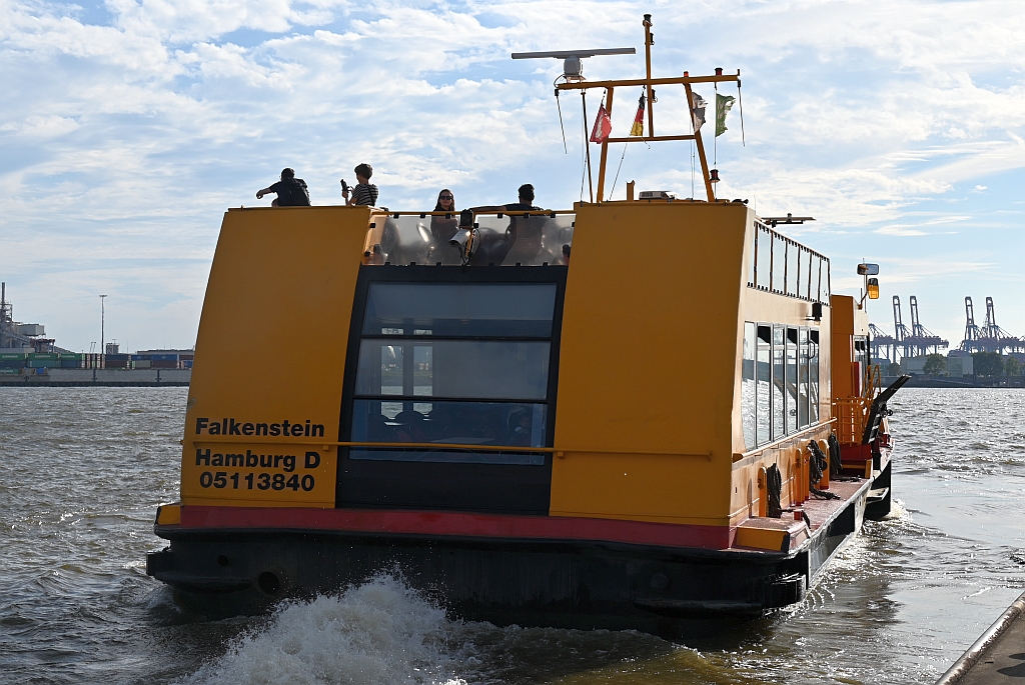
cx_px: 512
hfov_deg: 48.4
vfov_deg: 33.5
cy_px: 342
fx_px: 1140
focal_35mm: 40
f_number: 8
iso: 100
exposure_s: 1/400
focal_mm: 40
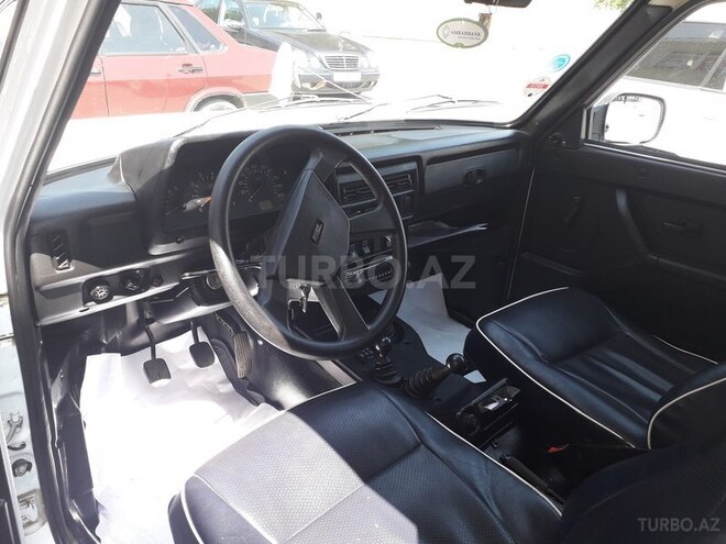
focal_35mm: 27
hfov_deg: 65.3
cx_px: 363
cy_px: 272
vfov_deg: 51.4
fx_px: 566
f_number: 1.9
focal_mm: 3.6
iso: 40
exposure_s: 1/116
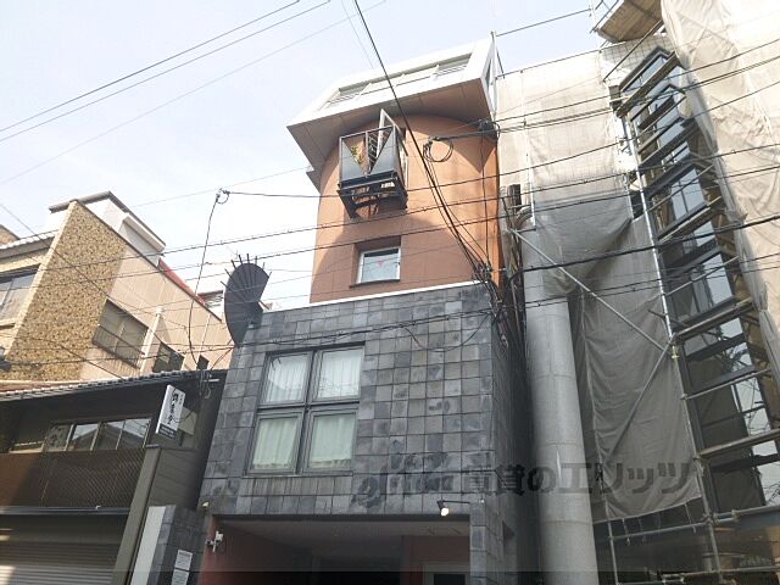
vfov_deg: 54.9
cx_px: 390
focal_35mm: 25
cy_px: 292
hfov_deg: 69.4
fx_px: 563
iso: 100
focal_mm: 4.5
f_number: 3.9
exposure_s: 1/200
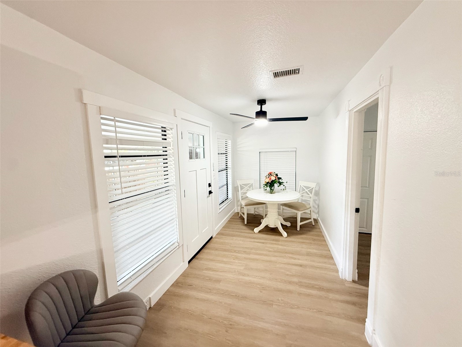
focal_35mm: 14
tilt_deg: -6.1
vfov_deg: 85.7
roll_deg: +1.6
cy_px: 174
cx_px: 231
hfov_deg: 102.1
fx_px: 187
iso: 320
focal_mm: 2.22
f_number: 2.2
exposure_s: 1/120
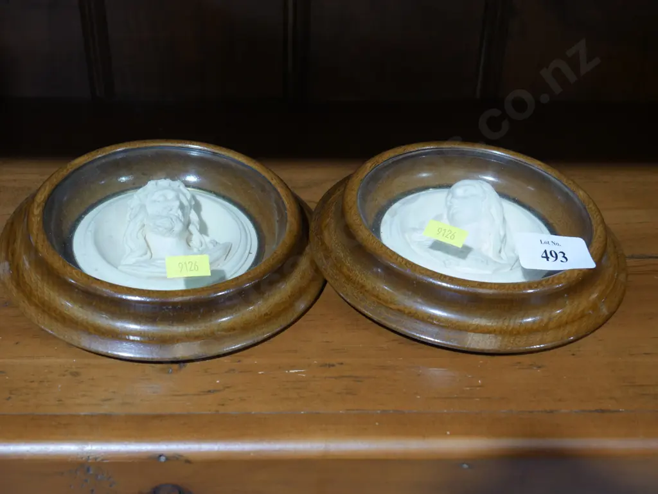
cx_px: 329
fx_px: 951
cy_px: 247
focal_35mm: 50
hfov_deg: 38.2
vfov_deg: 29.1
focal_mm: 25
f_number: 5.3
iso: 1000
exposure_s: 1/60
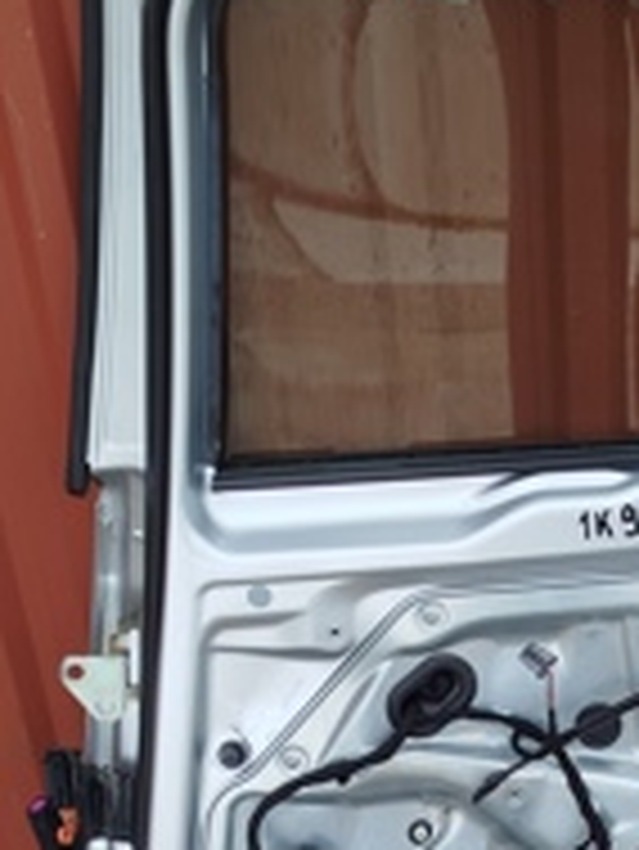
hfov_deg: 23.0
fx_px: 1500
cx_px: 648
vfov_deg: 31.5
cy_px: 526
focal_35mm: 61
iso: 50
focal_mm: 5.31
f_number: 1.7
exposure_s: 1/194
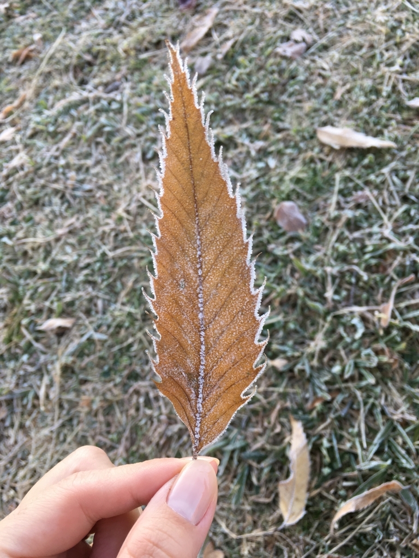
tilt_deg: -52.0
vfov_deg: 61.7
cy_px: 279
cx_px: 210
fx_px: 468
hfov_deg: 48.2
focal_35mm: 29
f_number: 2.2
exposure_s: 1/60
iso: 25
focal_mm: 4.15
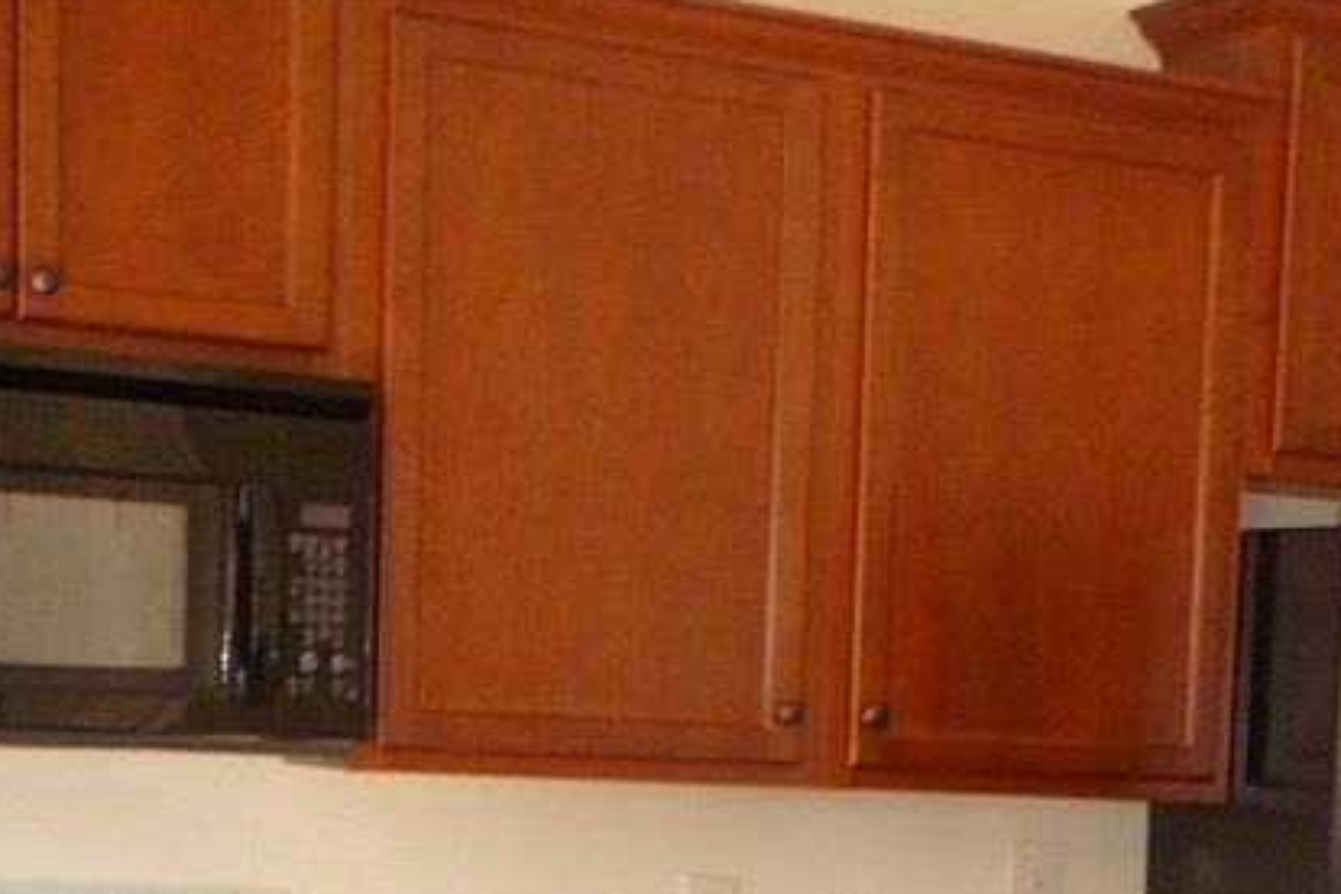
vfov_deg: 14.4
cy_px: 1228
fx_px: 3352
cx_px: 1380
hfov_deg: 21.7
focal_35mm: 90
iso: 100
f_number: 2.8
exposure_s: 1/13
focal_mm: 5.2
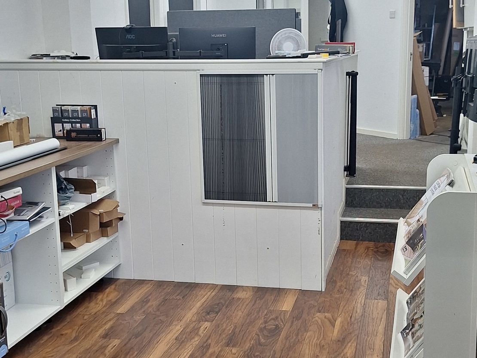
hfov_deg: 73.9
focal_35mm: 23
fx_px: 317
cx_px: 238
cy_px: 179
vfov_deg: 58.9
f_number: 1.8
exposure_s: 1/100
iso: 50
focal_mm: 5.54
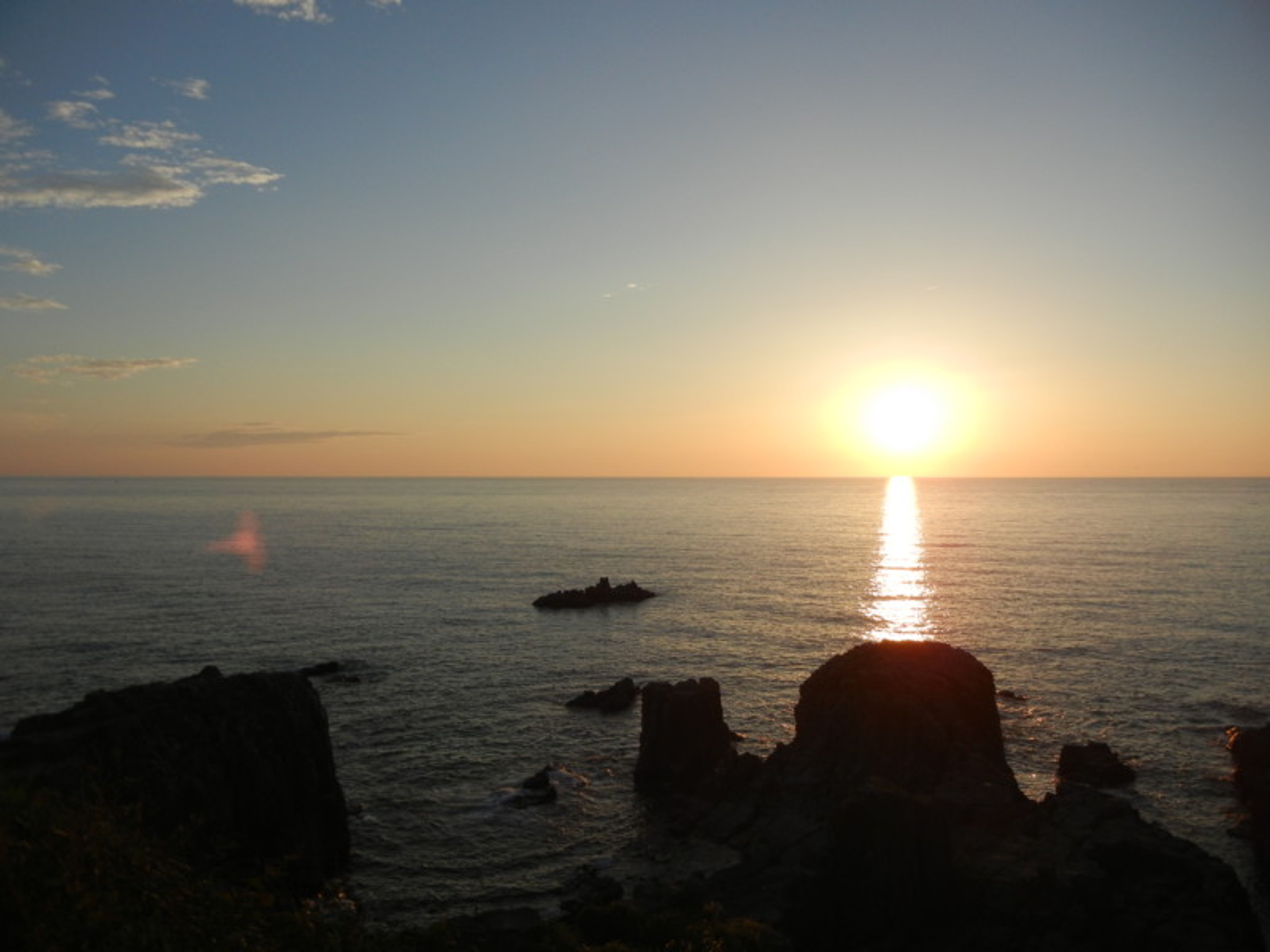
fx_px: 1101
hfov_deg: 60.0
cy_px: 476
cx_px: 635
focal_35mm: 30
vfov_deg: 46.8
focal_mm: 5.4
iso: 160
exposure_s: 1/430
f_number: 7
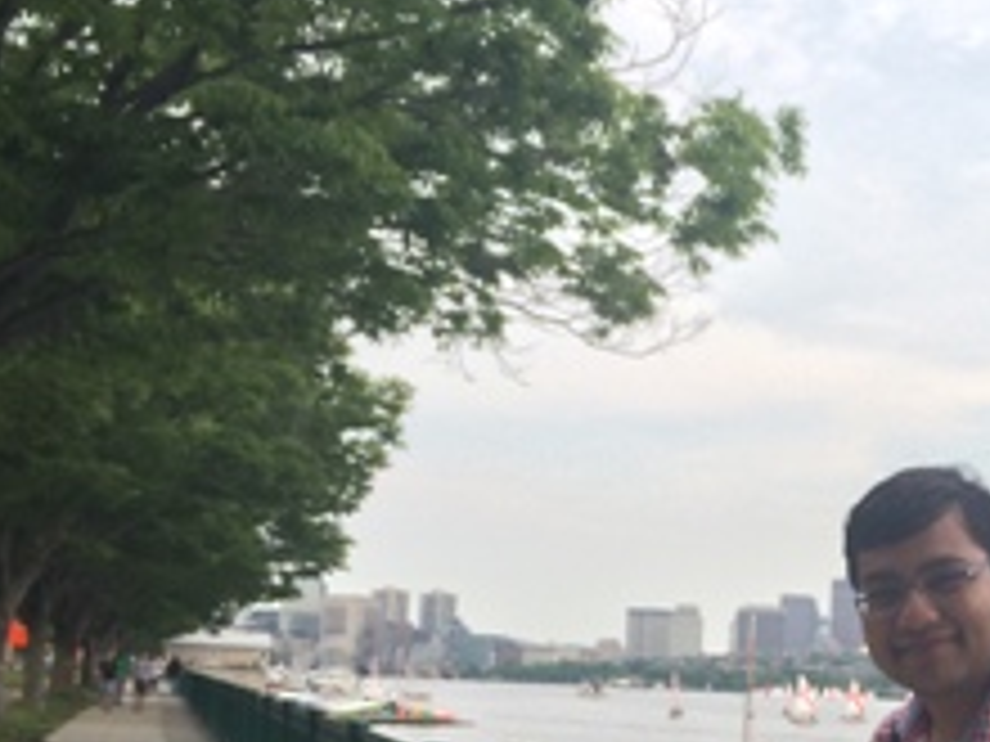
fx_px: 1602
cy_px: 688
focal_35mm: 56
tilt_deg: +1.6
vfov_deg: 25.2
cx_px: 873
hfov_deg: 32.8
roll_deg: -1.1
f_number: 2.2
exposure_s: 1/167
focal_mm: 4.15
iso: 32
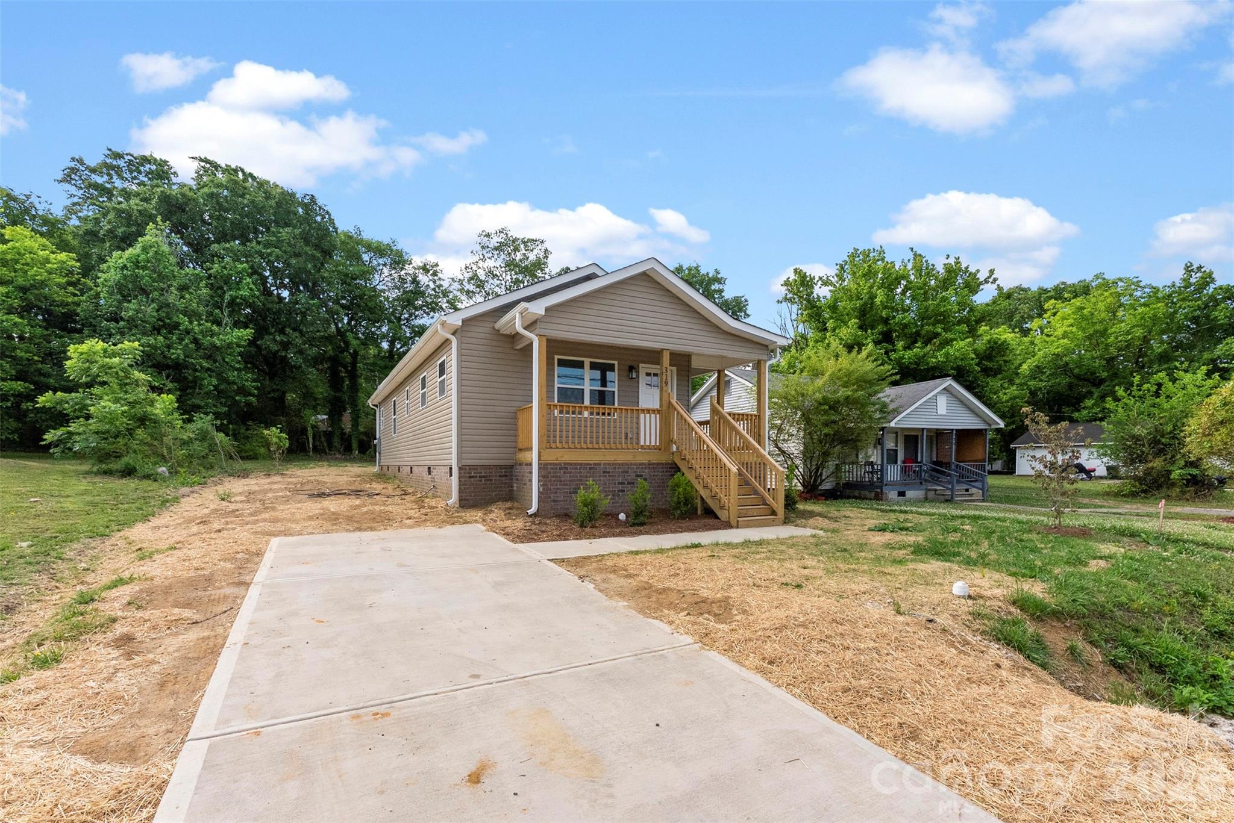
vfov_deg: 81.3
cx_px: 617
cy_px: 412
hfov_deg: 104.2
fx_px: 480
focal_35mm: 14
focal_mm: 14
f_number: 9
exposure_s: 1/1600
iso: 1000
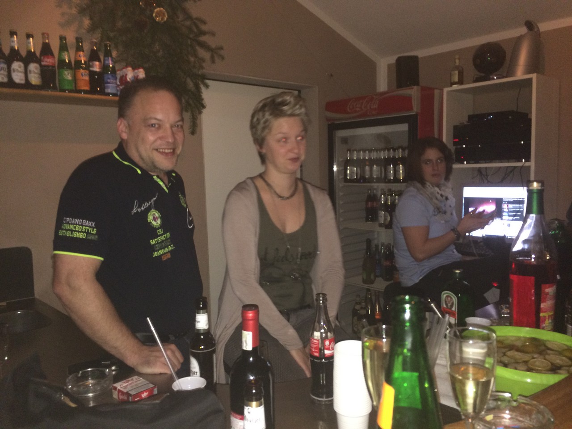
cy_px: 214
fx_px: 479
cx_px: 286
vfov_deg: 48.2
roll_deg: +1.7
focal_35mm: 29
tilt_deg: -4.9
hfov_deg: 61.7
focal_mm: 4.15
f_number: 2.2
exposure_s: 1/17
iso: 160
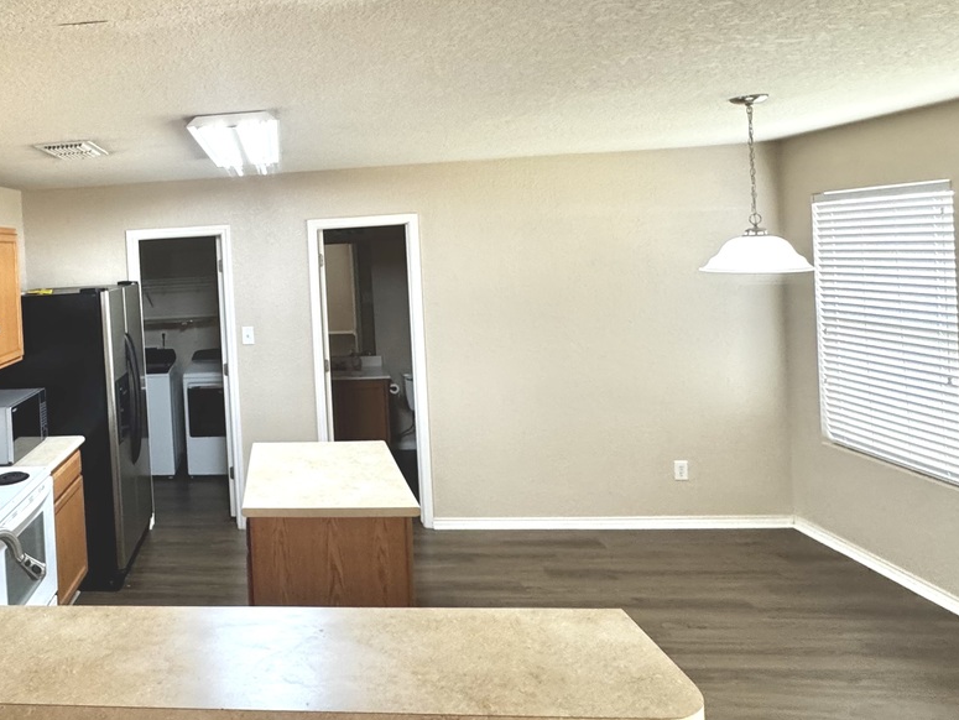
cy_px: 264
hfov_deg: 61.4
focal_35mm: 26
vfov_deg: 52.4
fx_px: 721
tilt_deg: -1.7
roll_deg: +2.6
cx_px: 183
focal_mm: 2.22
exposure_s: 1/60
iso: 250
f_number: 2.2
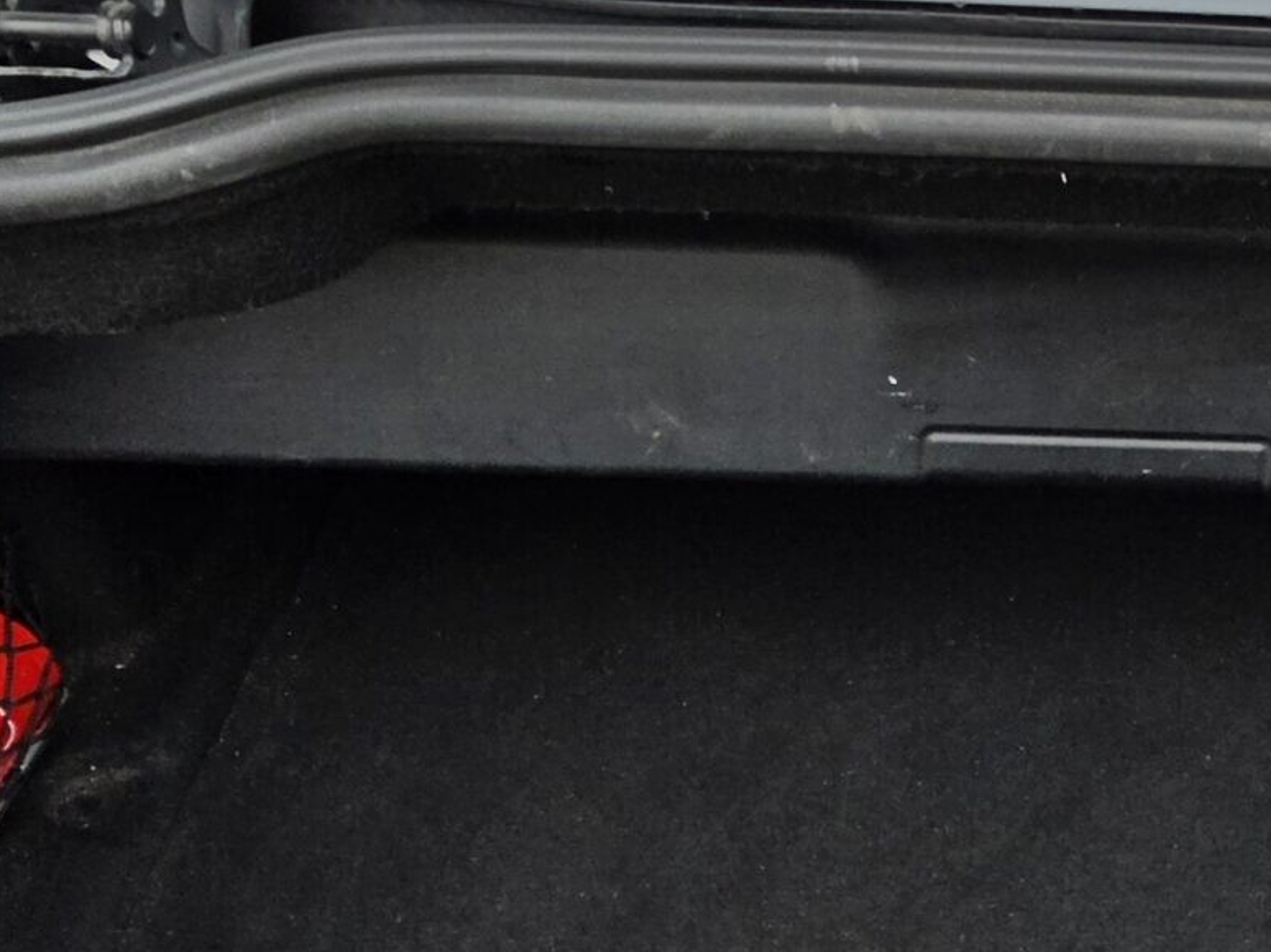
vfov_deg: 33.6
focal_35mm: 43
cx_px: 1097
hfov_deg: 41.1
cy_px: 509
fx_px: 1578
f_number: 1.9
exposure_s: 1/359
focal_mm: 2.2
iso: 64
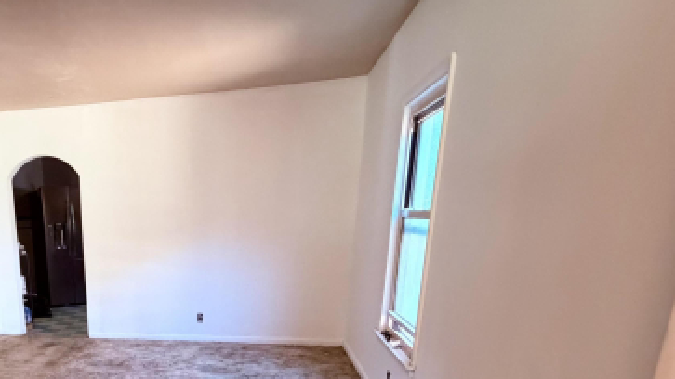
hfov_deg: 62.2
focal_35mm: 28
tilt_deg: -16.0
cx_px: 135
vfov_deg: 38.0
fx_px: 501
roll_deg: +2.5
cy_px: 359
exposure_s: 1/60
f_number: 2.2
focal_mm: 2.22
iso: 800
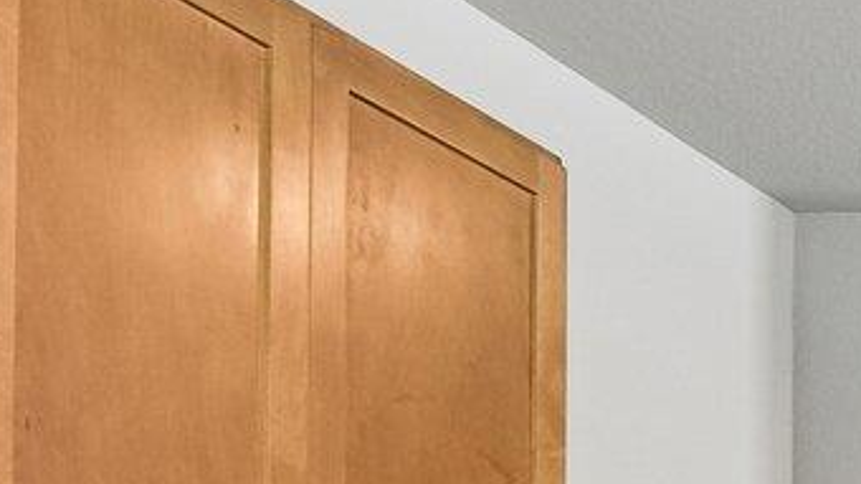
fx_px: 2305
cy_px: 1147
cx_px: 2190
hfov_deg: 13.6
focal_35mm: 101
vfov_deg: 10.4
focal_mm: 16
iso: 320
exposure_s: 1/15
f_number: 8
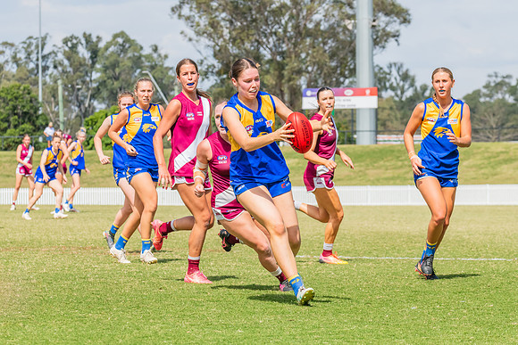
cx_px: 257
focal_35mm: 206
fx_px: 2964
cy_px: 158
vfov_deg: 6.7
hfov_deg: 10.0
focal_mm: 190
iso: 800
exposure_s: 1/1250
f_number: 11
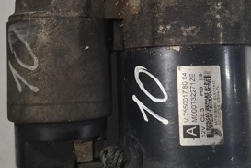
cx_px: 115
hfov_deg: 35.6
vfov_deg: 23.9
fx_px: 390
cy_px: 38
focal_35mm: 56
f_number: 1.8
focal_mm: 5.54
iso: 400
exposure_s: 1/25
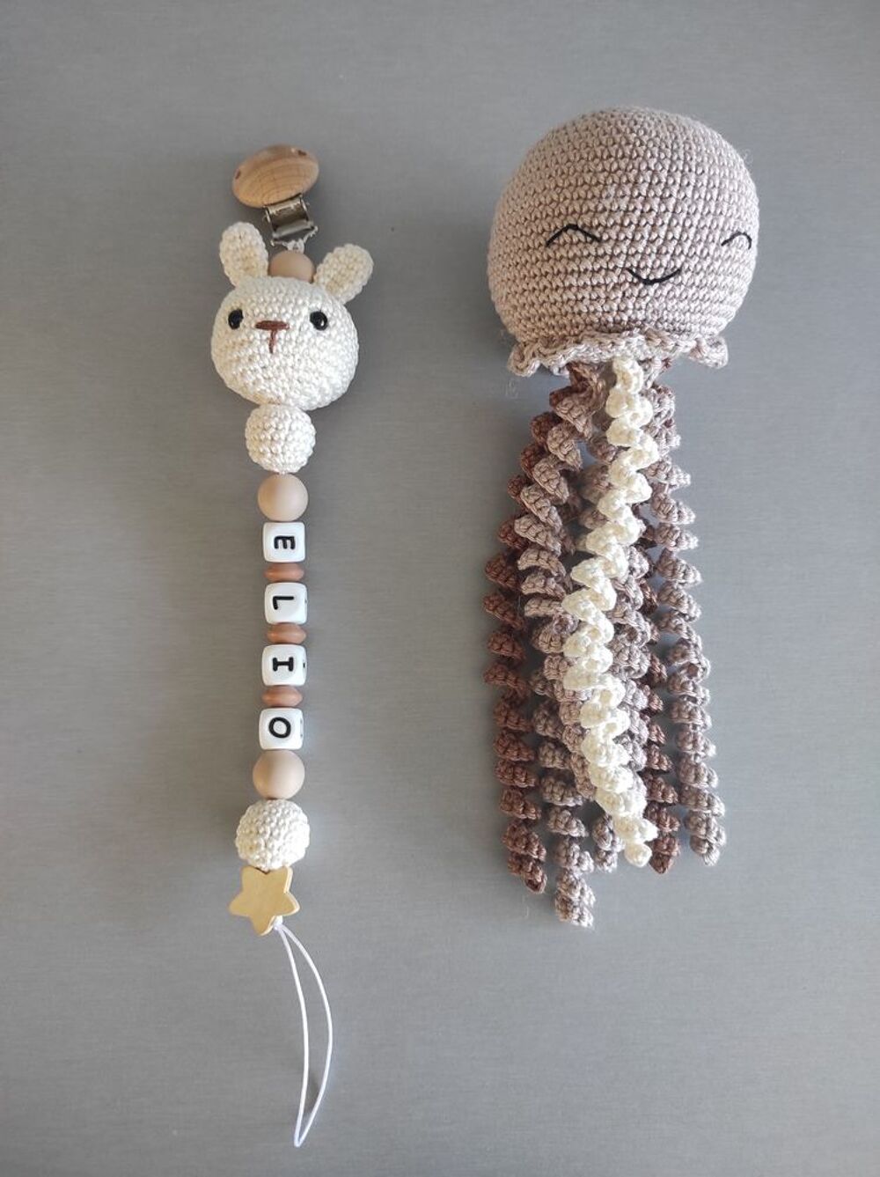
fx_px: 849
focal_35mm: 25
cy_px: 588
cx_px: 440
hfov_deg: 54.8
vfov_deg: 69.4
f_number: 1.89
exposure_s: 1/50
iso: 337
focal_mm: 5.43
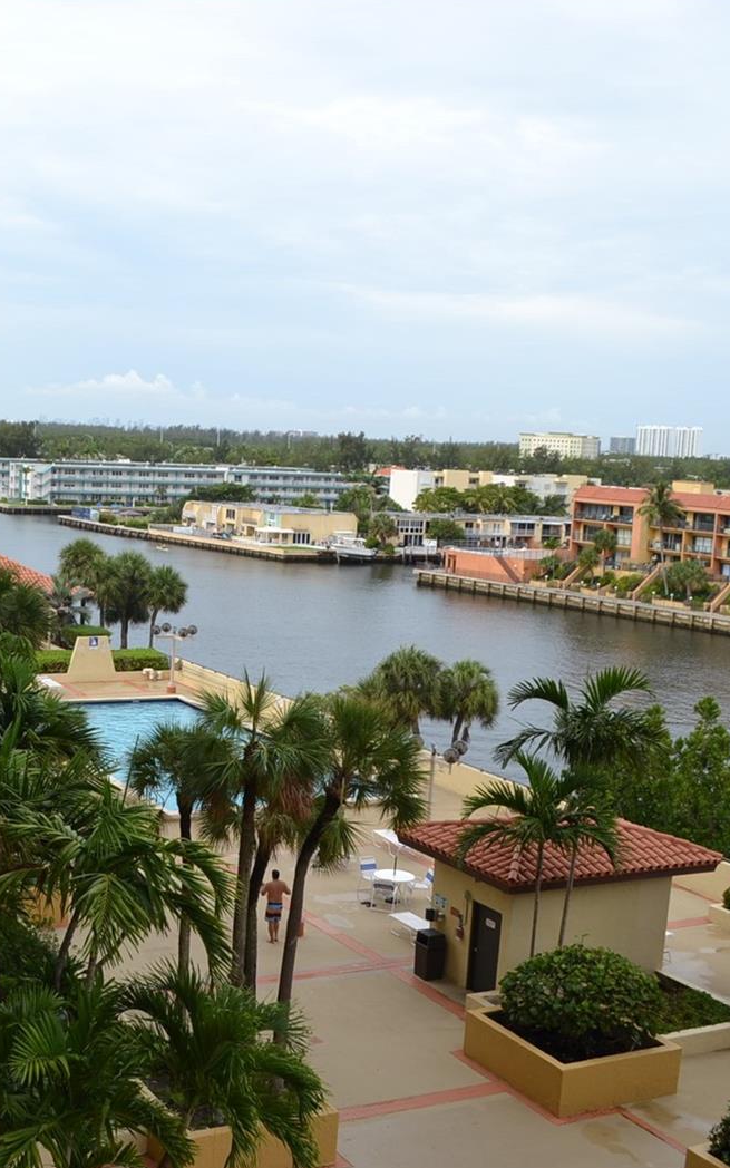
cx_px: 97
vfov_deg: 47.2
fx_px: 1337
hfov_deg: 29.5
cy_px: 584
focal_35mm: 42
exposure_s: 1/200
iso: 100
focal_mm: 18
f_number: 7.1
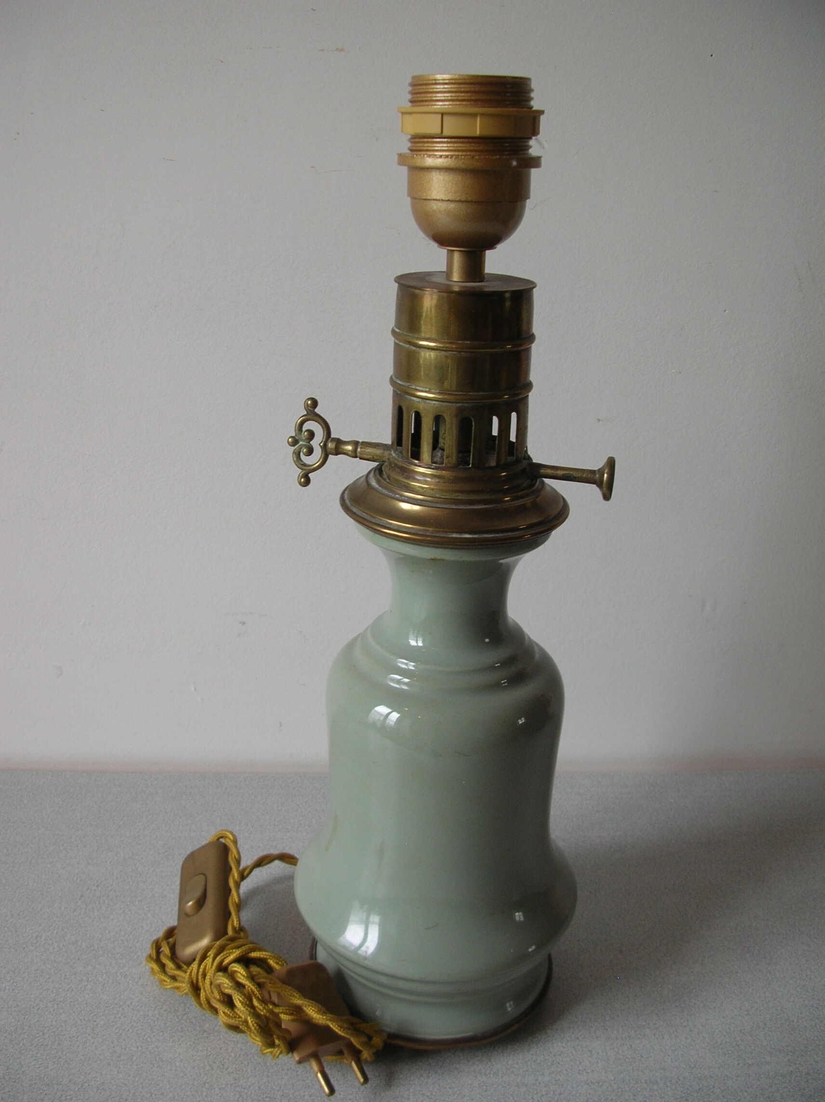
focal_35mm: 35
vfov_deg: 52.7
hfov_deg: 40.6
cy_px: 551
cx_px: 412
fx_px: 1114
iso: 50
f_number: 2.8
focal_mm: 5.8
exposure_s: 1/22.3
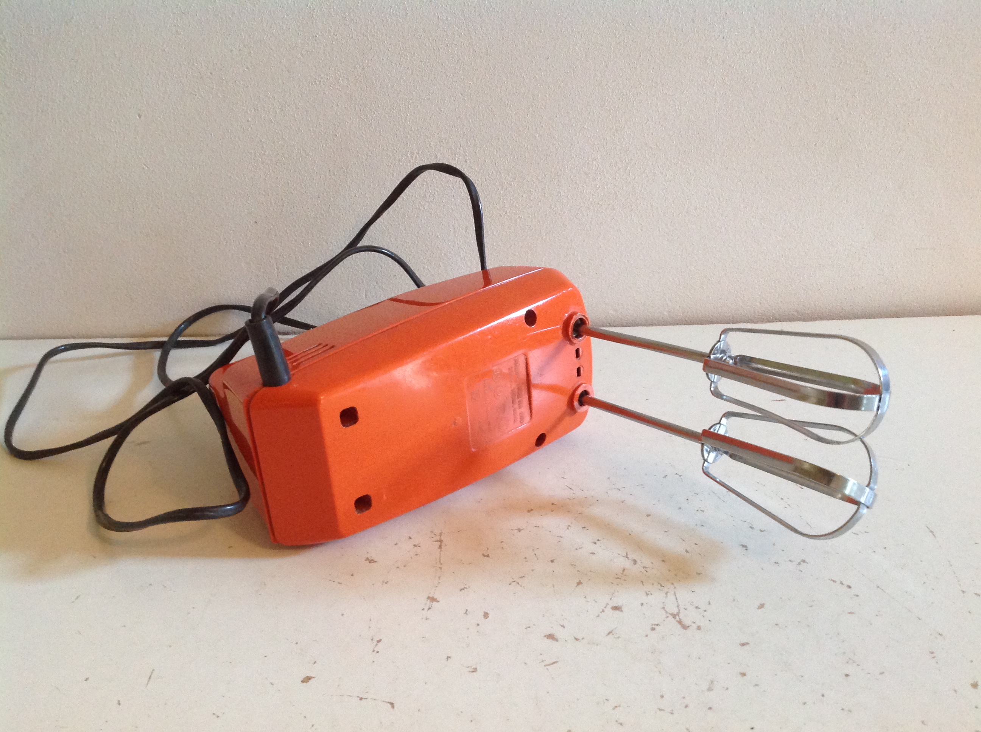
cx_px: 490
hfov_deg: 52.7
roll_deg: -0.1
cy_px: 366
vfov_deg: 40.6
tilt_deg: -22.7
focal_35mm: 35
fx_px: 990
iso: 250
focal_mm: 4.28
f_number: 2.4
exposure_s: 1/15
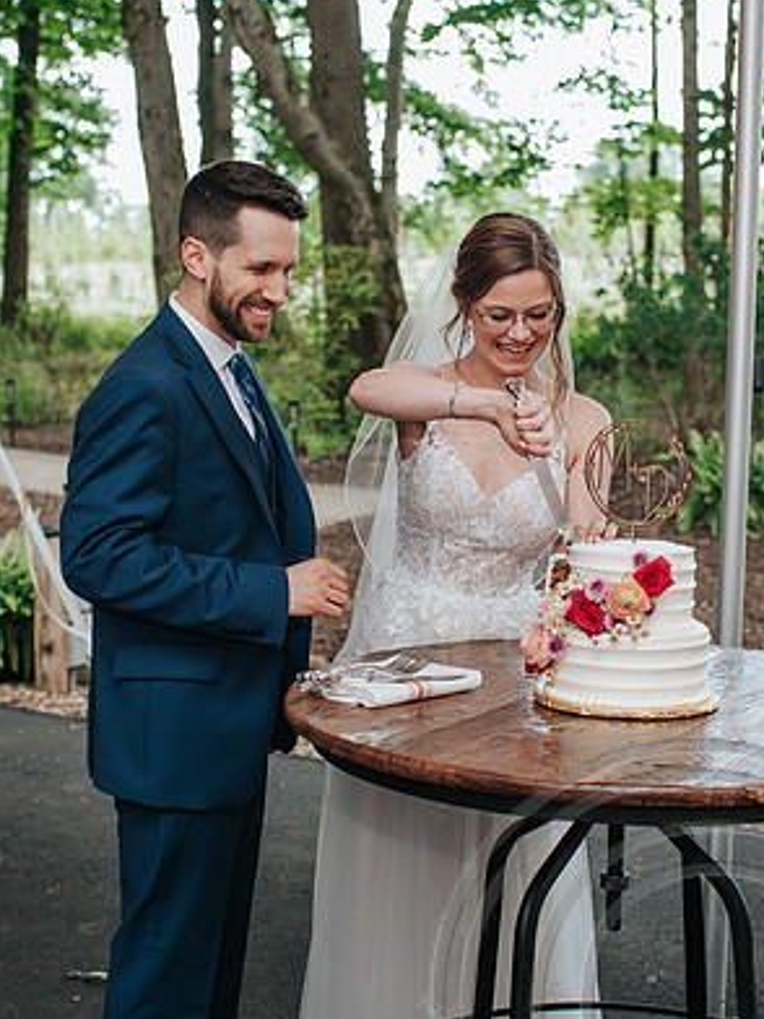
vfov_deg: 31.1
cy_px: 433
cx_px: 393
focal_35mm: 62
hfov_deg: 23.6
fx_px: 1825
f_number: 2.8
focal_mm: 35
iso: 500
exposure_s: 1/200
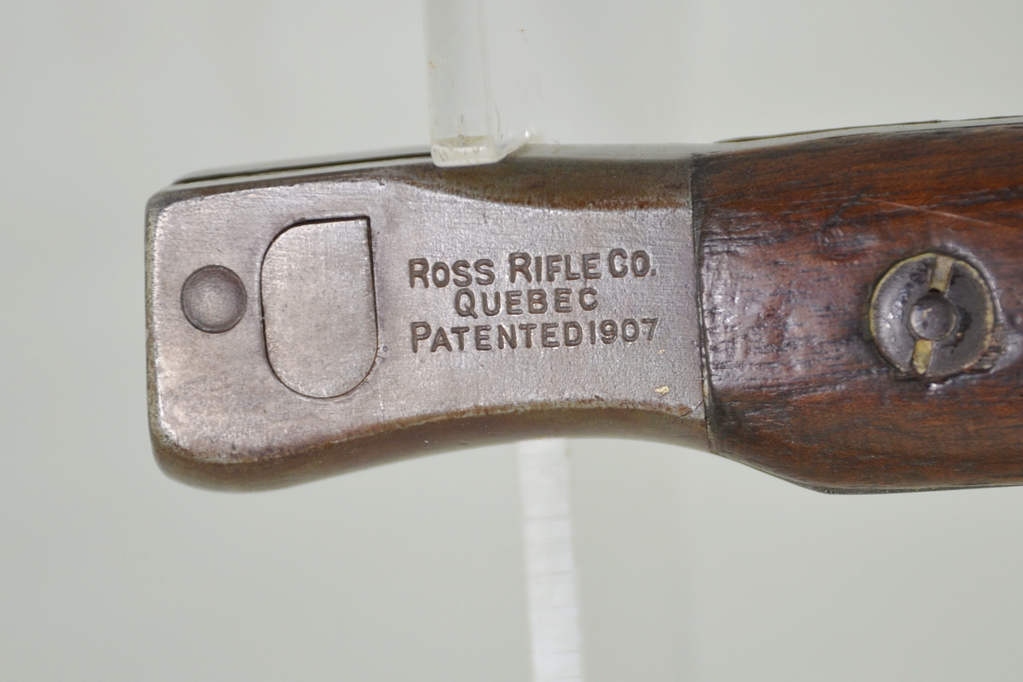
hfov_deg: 7.2
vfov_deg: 4.8
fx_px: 8090
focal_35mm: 285
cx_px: 578
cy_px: 339
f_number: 5.6
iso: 500
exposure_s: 1/250
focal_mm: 135
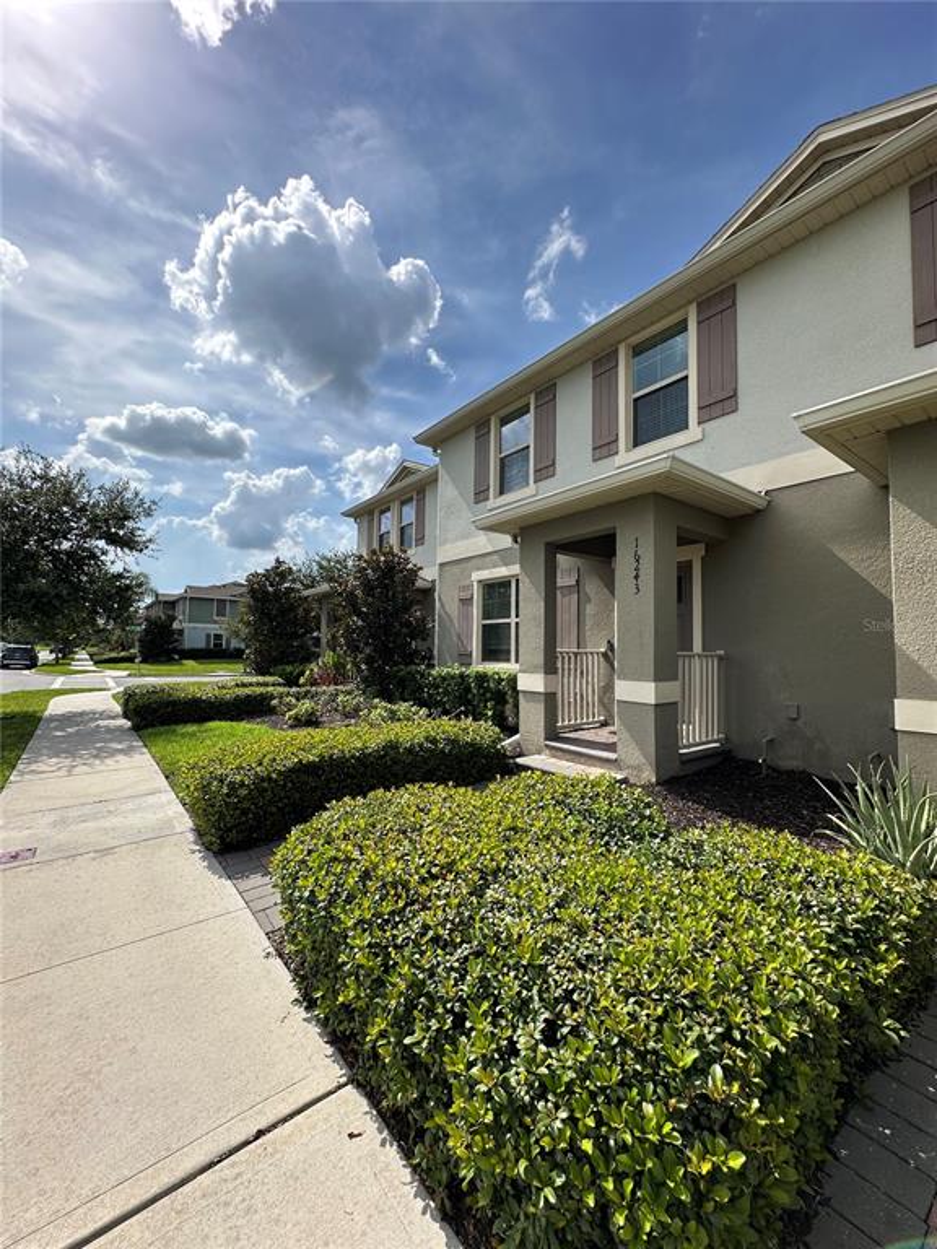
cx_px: 468
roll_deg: -1.4
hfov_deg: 85.7
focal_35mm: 14
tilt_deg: +3.2
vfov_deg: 102.1
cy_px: 624
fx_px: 505
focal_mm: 2.22
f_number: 2.2
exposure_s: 1/1350
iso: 40
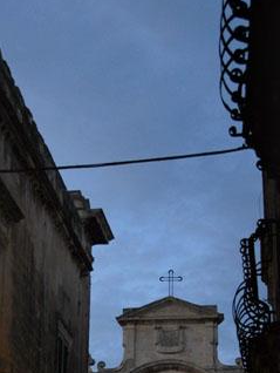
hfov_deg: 16.4
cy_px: 319
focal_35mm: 90
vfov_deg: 21.4
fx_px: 969
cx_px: 111
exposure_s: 1/40
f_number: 4
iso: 500
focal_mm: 32
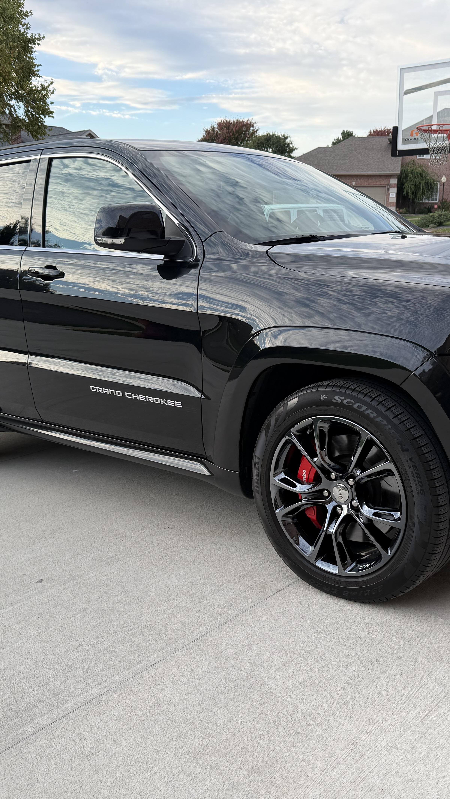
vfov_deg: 56.6
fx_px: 742
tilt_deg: -12.7
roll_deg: -0.7
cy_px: 398
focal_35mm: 35
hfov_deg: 33.5
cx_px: 284
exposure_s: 1/612
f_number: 1.78
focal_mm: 6.76
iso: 100
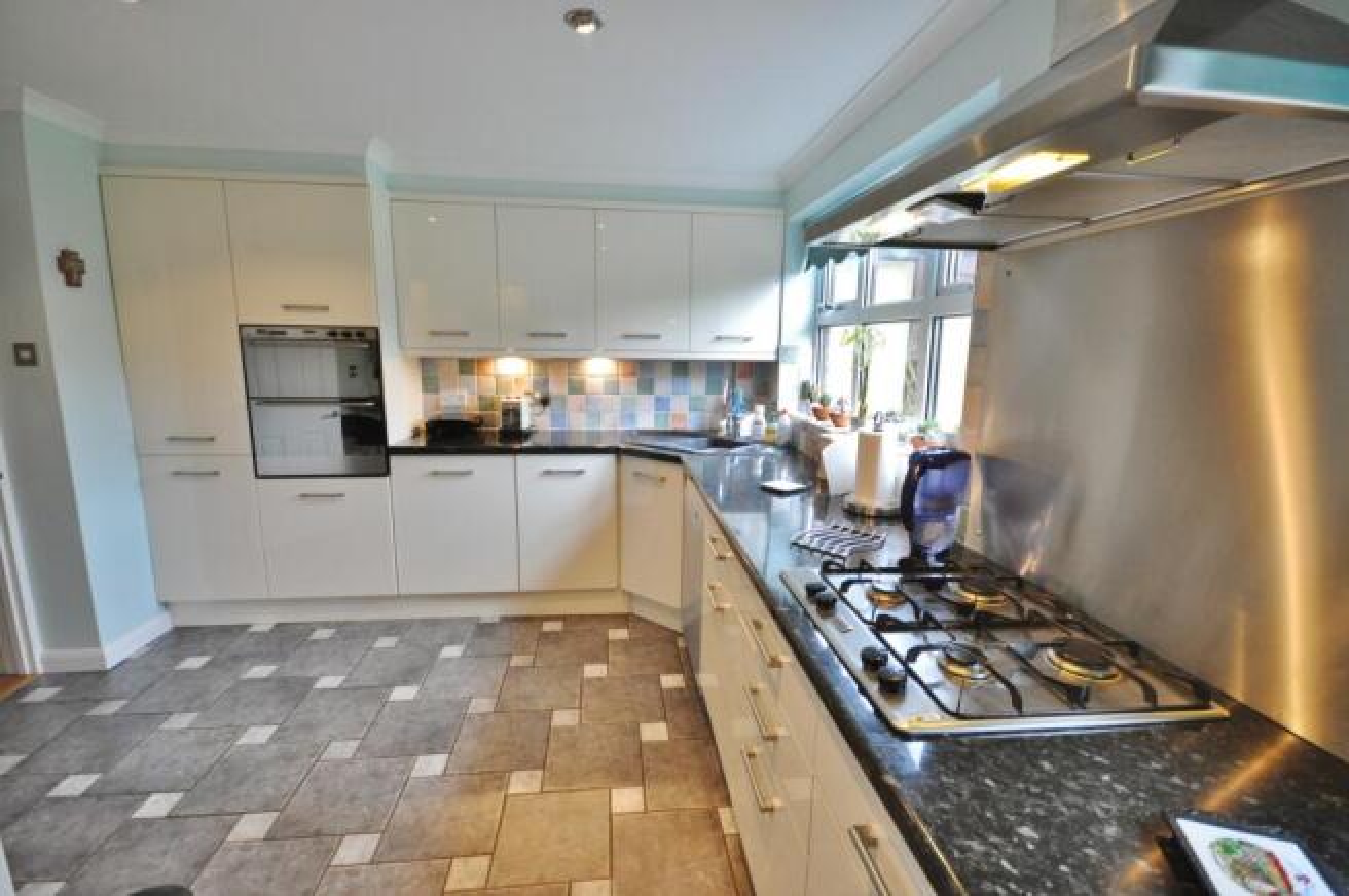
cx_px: 674
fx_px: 562
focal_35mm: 15
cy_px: 448
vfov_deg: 77.2
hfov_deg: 100.4
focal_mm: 10
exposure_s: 1/20
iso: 800
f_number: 4
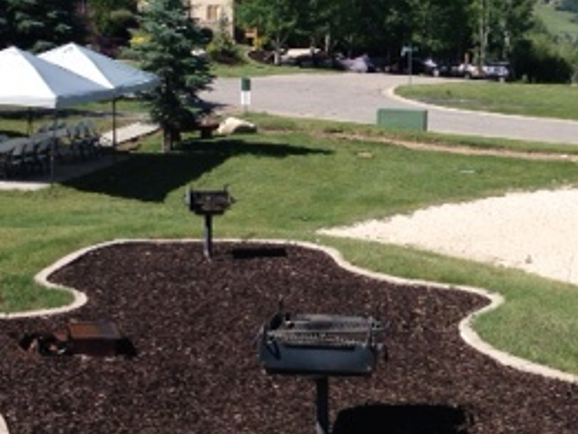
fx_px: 1353
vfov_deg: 18.1
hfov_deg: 24.1
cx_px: 319
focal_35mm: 81
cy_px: 124
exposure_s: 1/1595
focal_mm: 4.12
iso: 50
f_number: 2.4
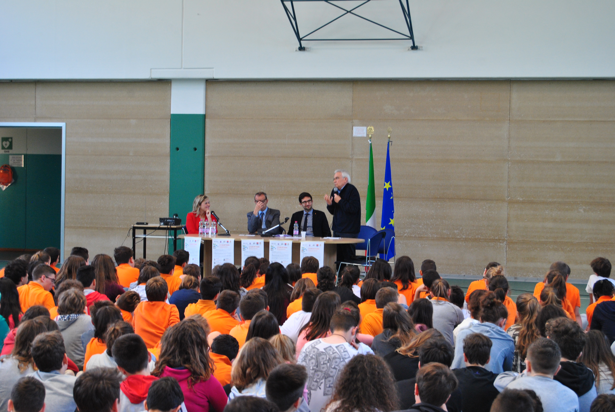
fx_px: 1411
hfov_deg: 24.6
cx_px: 308
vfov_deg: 16.6
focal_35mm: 82
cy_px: 206
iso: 400
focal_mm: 55
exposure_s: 1/15
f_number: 5.6
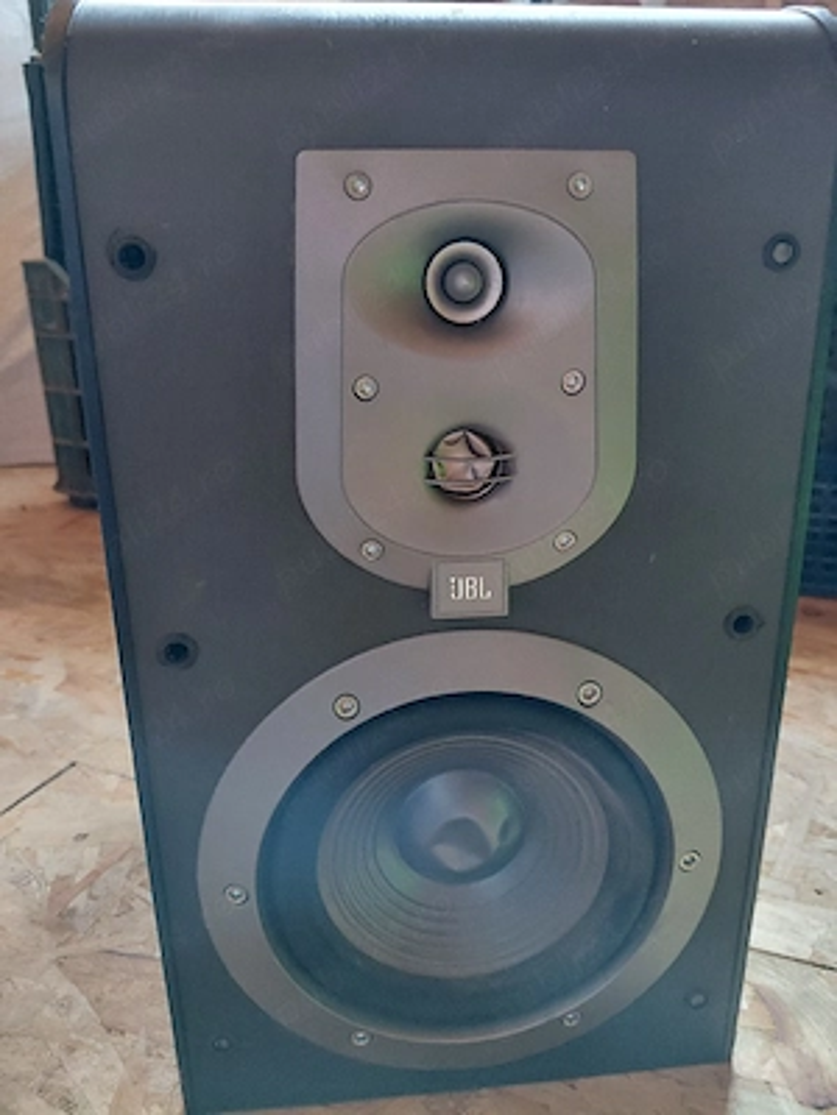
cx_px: 418
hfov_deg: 54.9
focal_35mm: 25
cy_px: 558
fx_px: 806
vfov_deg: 69.4
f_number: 1.8
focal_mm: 4.69
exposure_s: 1/25.1
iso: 640
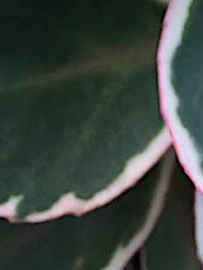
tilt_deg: -27.8
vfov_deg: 12.7
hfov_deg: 10.3
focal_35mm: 140
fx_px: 1095
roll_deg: +2.4
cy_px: -237
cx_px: 274
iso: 32
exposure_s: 1/149
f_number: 2.2
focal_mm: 4.15
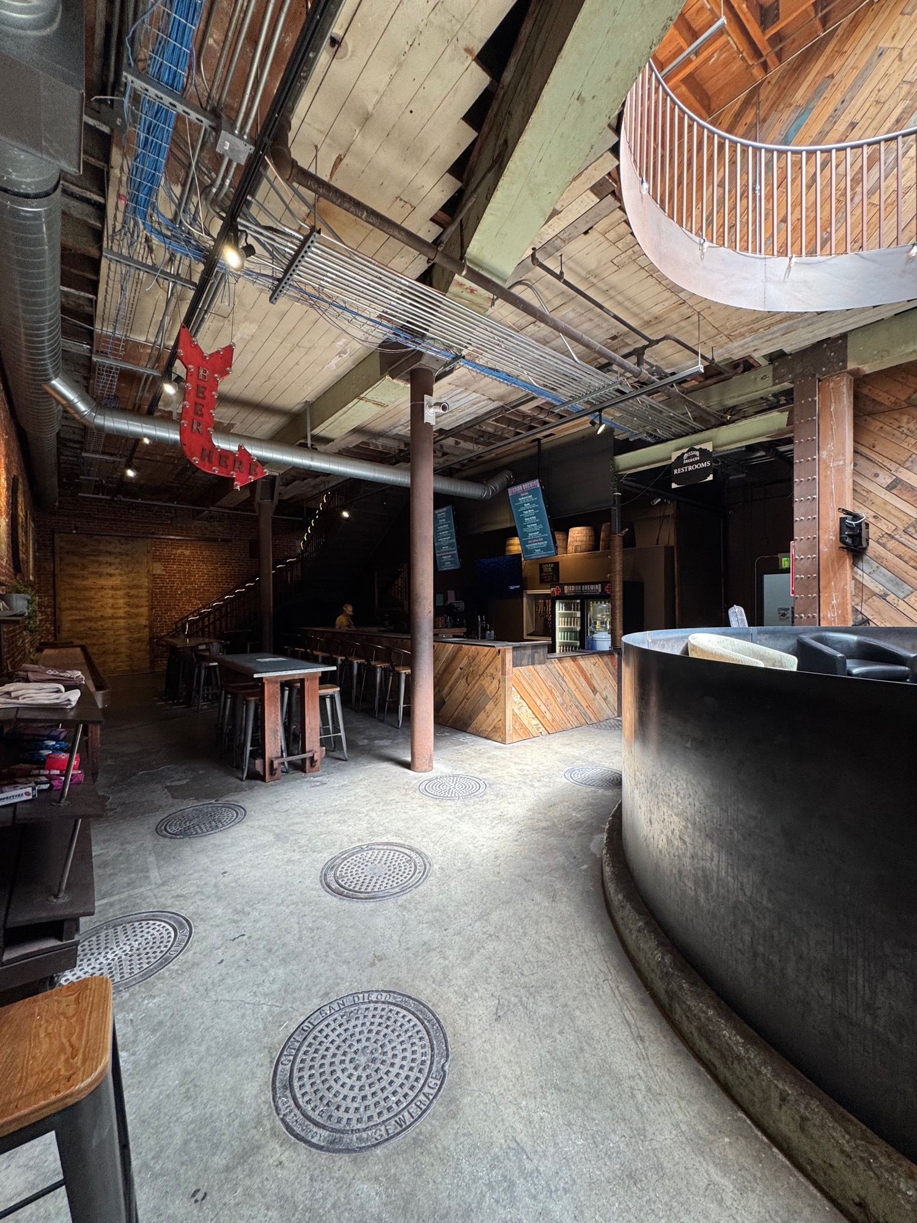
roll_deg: +0.0
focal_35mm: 14
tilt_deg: +0.4
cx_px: 458
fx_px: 494
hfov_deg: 85.7
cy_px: 612
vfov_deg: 102.1
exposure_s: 1/120
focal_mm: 2.22
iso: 100
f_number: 2.2
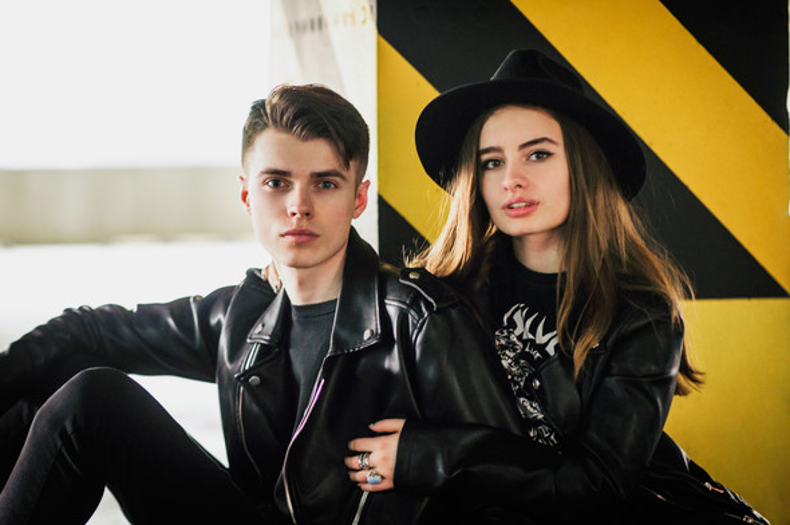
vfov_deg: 10.7
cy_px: 262
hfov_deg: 16.1
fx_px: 2795
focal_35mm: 128
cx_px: 395
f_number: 1.8
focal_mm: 85
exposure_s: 1/160
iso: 200
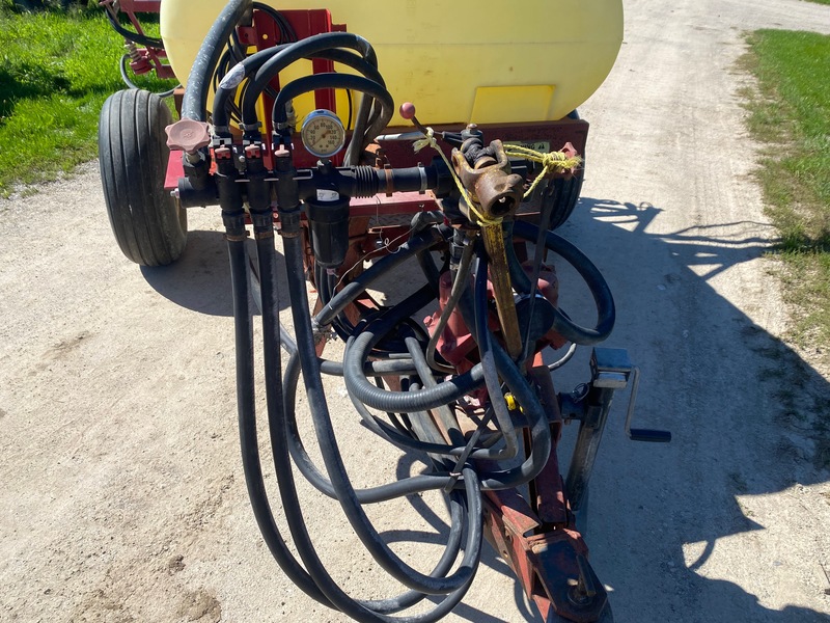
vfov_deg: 53.1
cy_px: 312
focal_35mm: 26
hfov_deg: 67.3
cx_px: 415
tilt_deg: -30.4
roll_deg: -3.0
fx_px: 623
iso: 32
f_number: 1.8
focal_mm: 4.25
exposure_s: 1/2222
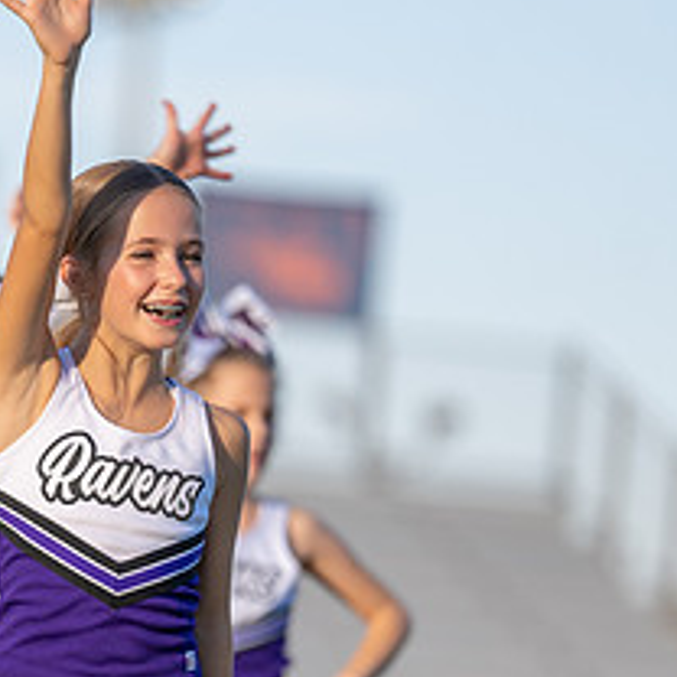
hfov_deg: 3.7
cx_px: -55
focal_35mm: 474
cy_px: 578
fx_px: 10488
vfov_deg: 3.7
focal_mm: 200
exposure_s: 1/1000
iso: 100
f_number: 2.8
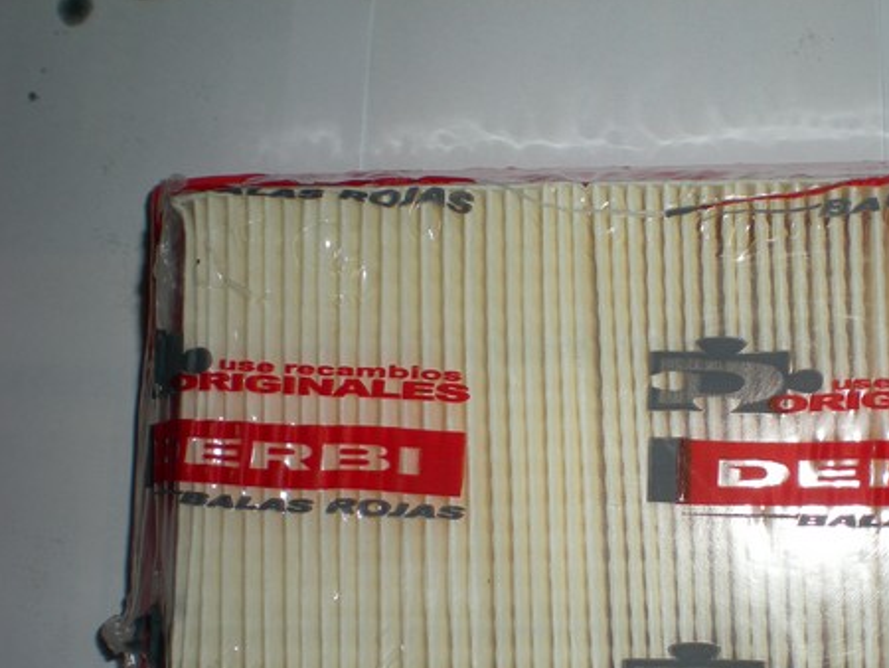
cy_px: 462
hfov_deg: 35.1
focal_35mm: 54
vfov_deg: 26.8
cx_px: 612
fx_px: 1388
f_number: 4.6
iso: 50
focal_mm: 6.3
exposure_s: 1/60
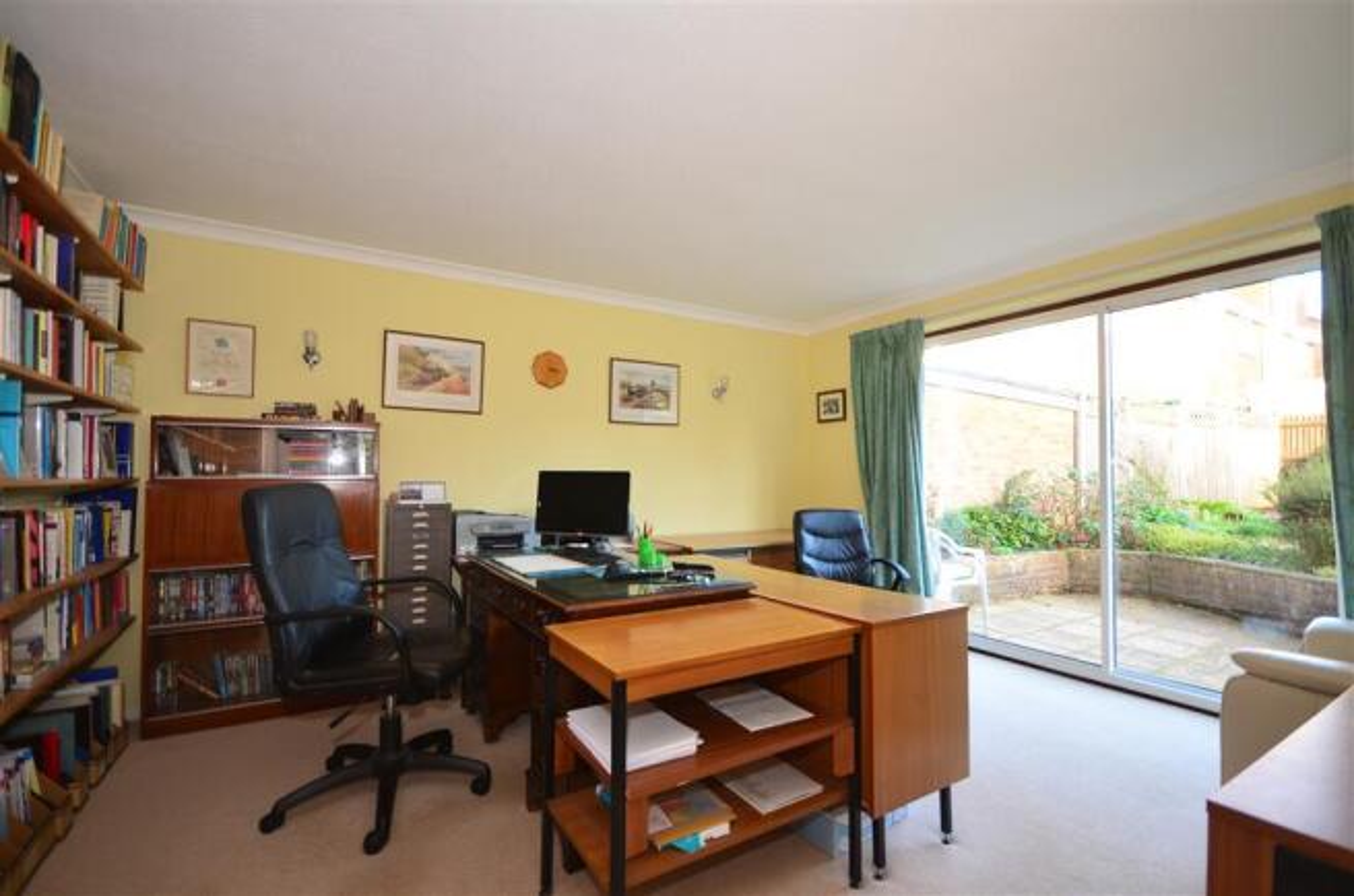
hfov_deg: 100.5
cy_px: 448
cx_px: 677
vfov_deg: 77.0
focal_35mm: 15
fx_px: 563
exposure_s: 1/8
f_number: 4.5
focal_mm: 10
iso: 200
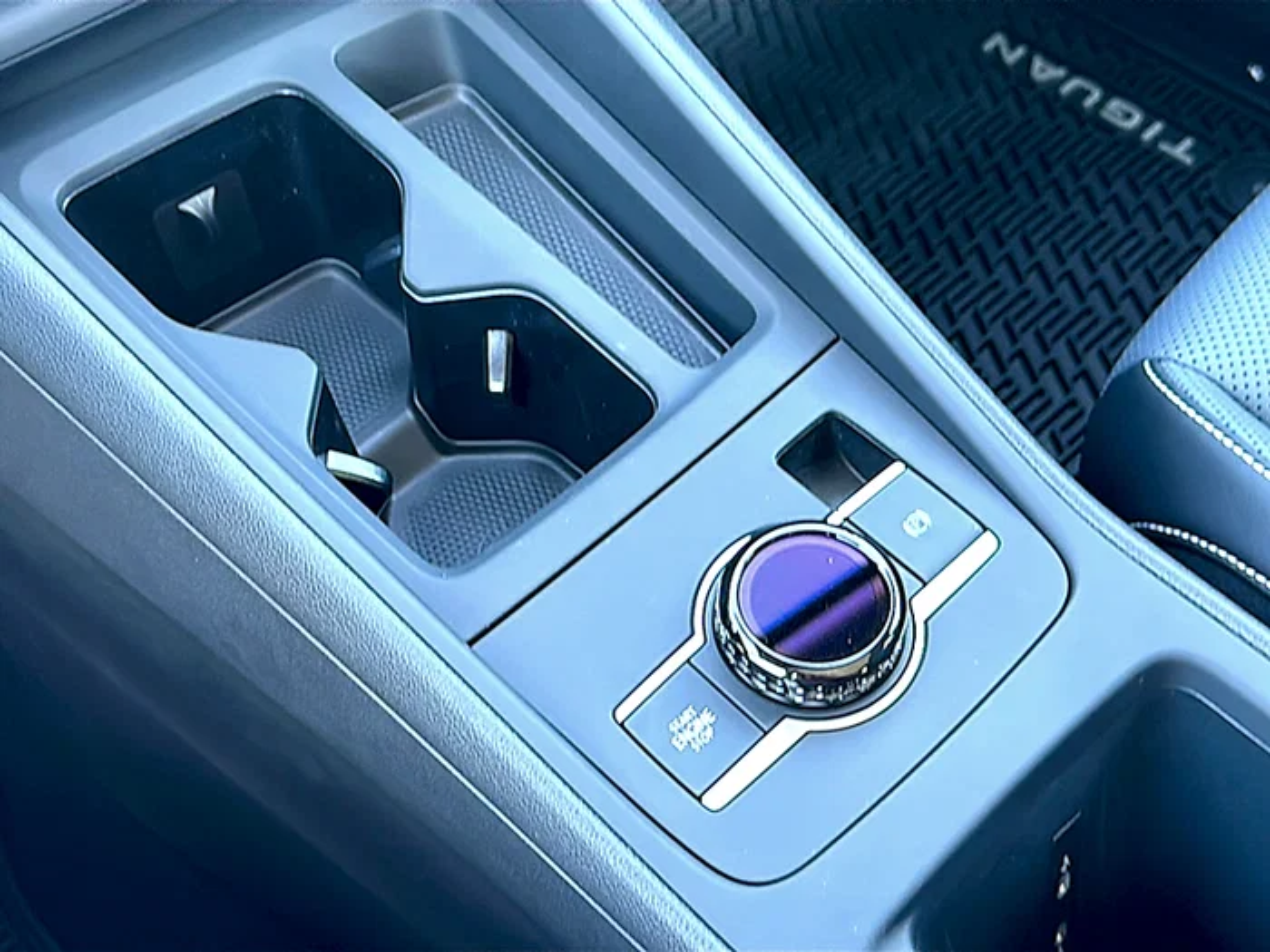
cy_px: 476
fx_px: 1468
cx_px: 635
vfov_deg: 36.0
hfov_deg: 46.8
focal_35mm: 40
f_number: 1.78
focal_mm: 6.86
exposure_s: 1/40
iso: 100
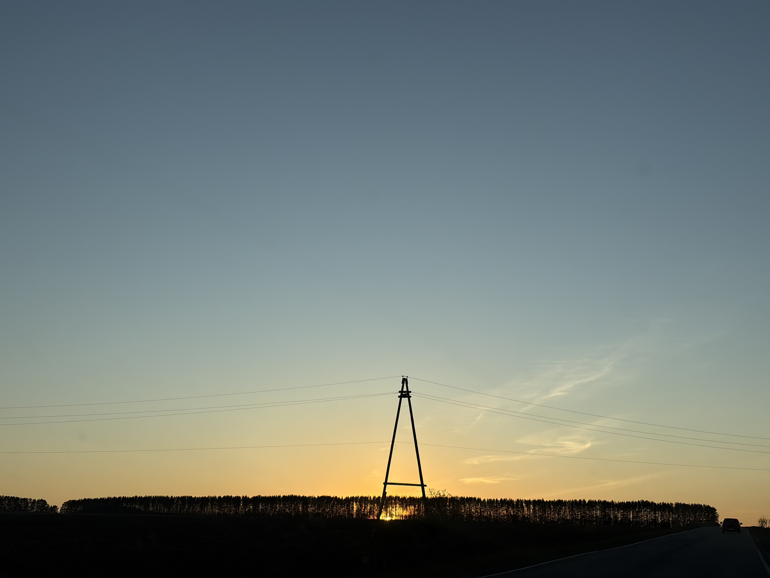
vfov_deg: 28.0
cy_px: 289
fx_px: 1157
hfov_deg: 36.8
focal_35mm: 52
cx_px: 385
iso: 40
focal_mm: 5.96
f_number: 1.6
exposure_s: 1/2283
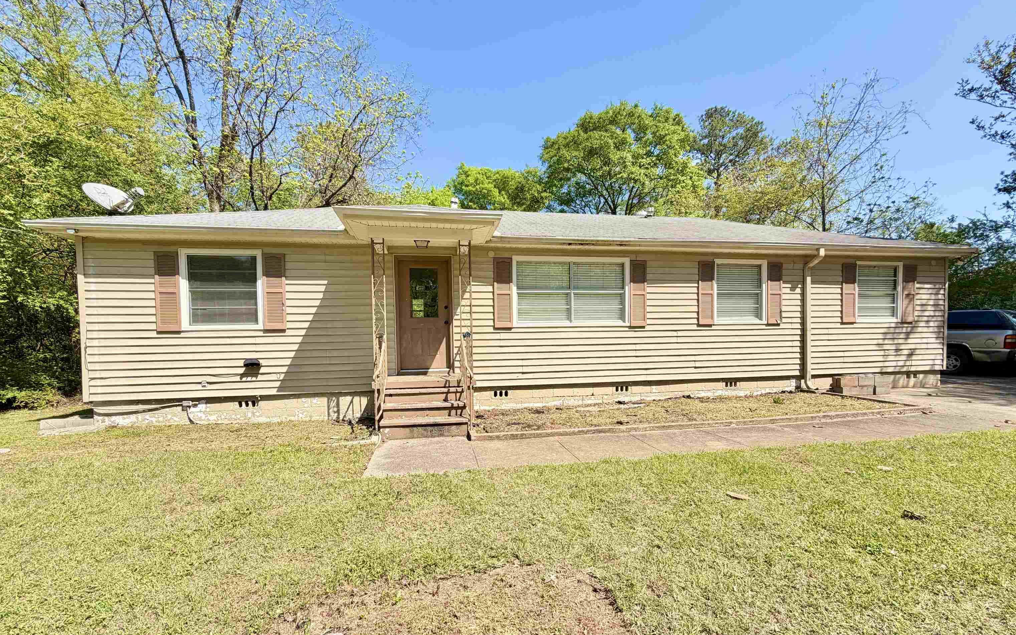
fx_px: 415
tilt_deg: -2.1
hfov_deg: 101.5
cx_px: 508
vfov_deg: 74.6
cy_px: 350
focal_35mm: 15
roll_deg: +1.5
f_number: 2.2
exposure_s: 1/602
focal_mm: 2.22
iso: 40
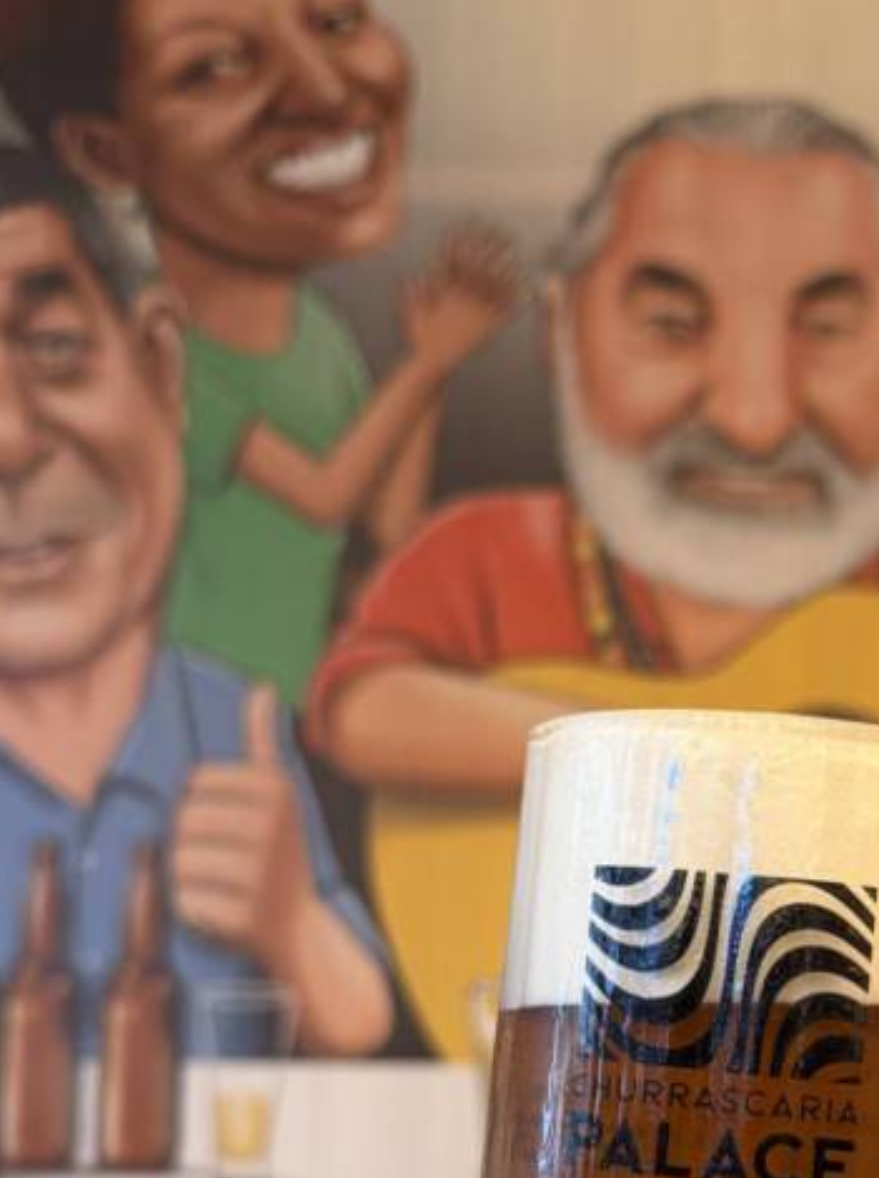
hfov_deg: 30.8
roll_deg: -0.7
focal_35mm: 46
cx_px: 670
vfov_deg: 39.6
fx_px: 1562
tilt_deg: +4.0
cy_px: 947
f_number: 1.78
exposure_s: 1/60
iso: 400
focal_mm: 6.76
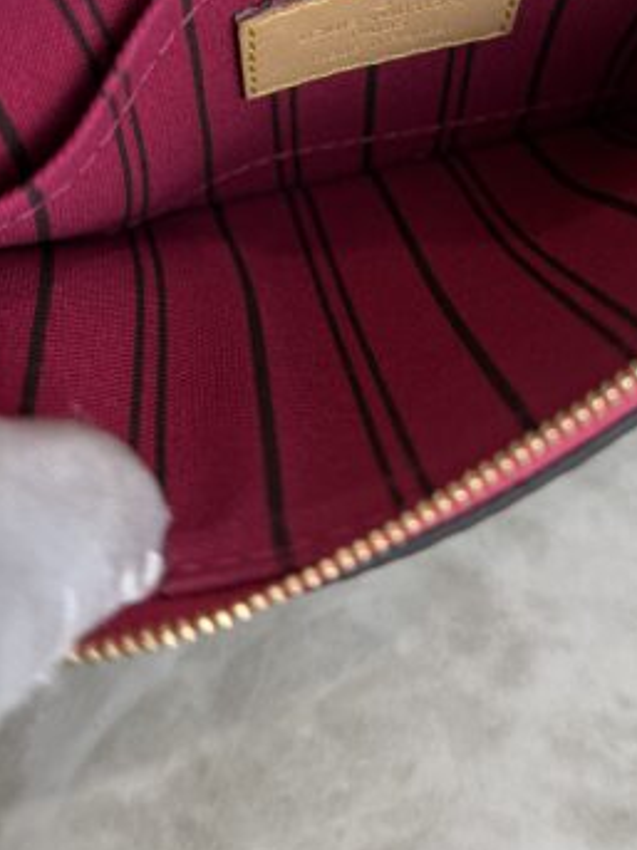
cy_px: 129
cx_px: 382
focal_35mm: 56
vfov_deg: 33.0
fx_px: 1375
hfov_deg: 26.0
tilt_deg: -49.5
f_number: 1.78
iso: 100
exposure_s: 1/120
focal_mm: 6.76
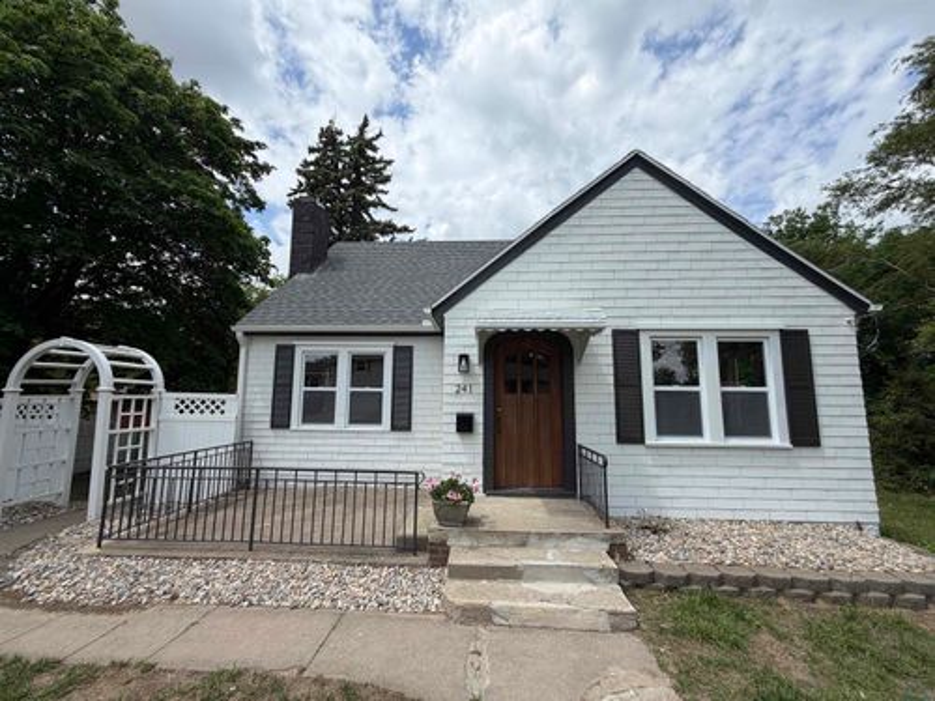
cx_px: 468
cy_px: 350
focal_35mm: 14
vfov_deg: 85.7
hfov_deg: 102.1
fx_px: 378
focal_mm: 2.22
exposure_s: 1/1189
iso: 20
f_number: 2.2
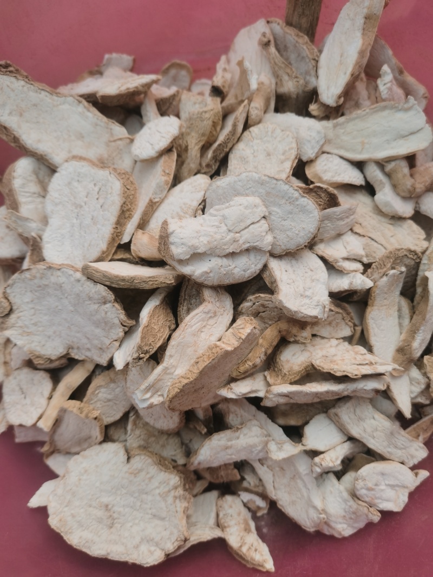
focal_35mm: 27
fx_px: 450
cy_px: 288
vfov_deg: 65.3
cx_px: 216
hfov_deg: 51.3
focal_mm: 5.58
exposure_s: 1/171
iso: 50
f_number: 1.8
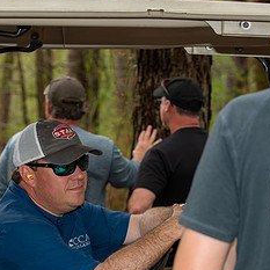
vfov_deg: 11.8
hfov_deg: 11.8
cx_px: 110
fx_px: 1306
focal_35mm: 148
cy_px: 209
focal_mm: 70
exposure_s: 1/160
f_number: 5
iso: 125
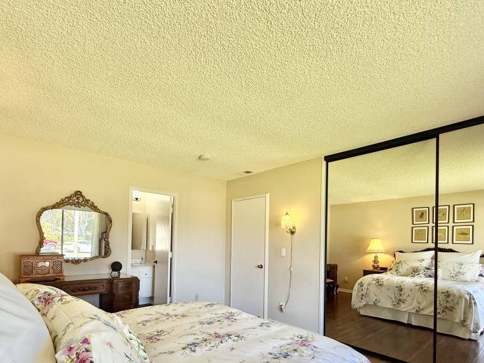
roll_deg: -1.6
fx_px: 266
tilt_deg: +0.3
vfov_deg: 66.8
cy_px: 242
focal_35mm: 19
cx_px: 219
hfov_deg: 84.4
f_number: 2.2
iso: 125
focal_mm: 2.22
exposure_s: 1/105
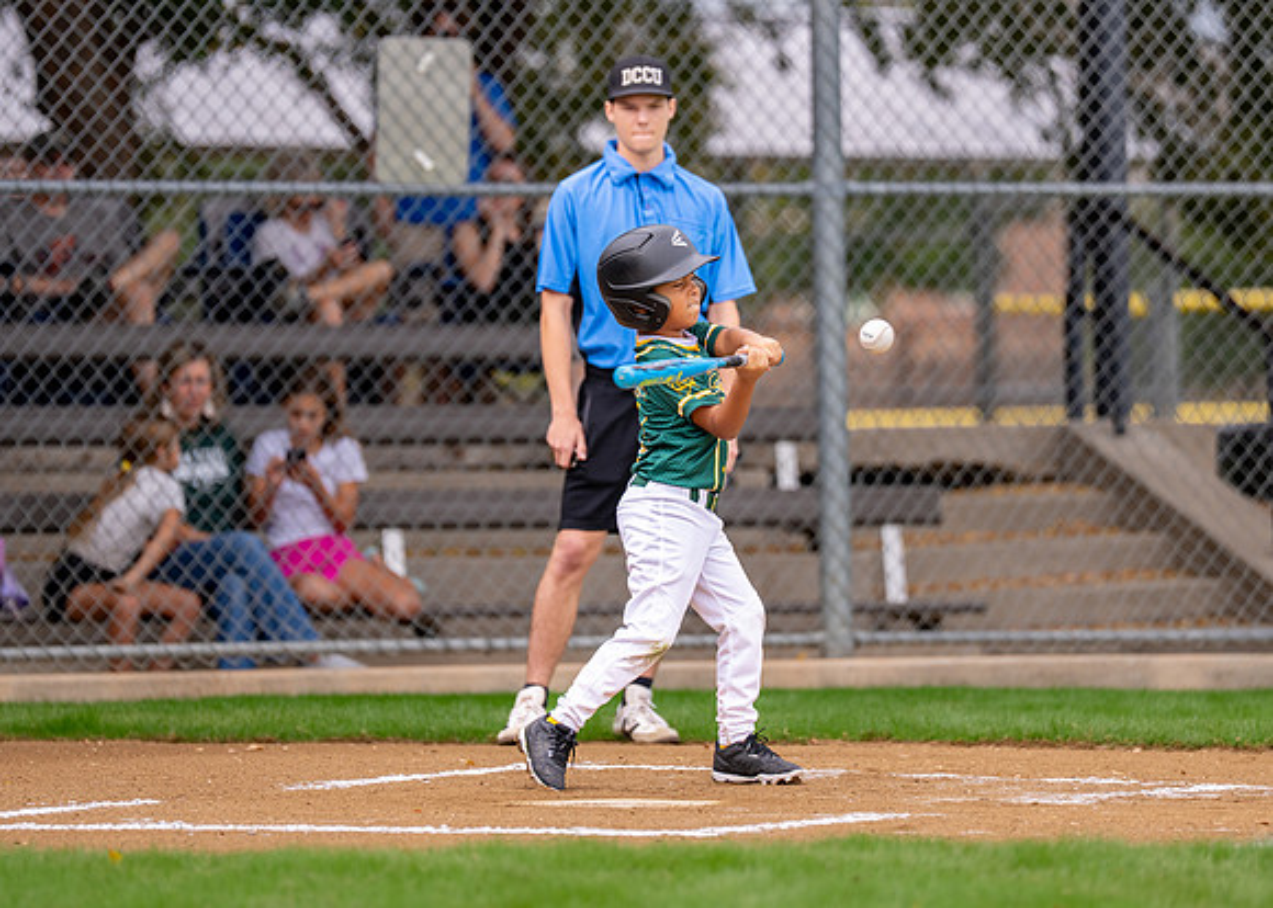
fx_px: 10154
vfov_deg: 5.1
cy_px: 335
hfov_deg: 7.2
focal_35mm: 281
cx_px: 599
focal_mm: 200
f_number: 2.8
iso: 250
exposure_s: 1/1600
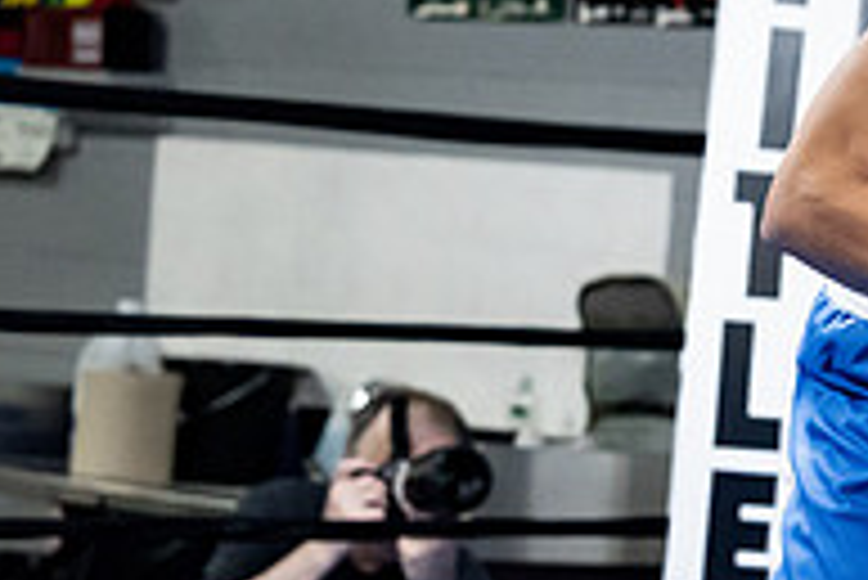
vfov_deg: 6.6
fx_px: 5067
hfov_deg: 9.5
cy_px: 245
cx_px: 1255
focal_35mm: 210
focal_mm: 70
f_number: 2.8
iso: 8000
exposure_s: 1/1000
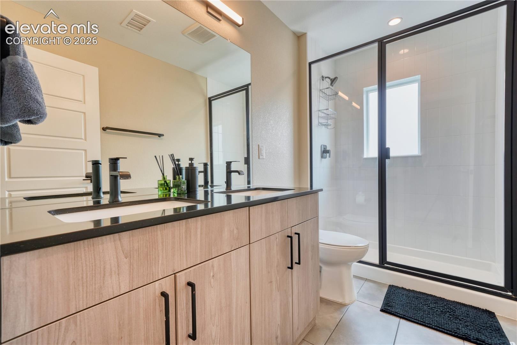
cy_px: 172
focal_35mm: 15
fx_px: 215
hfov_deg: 100.4
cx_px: 258
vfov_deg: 77.3
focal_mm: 15
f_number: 7.1
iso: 1250
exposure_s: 1/60
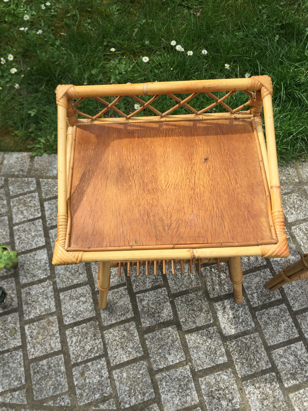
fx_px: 344
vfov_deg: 61.7
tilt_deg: -67.2
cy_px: 206
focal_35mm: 29
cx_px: 154
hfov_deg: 48.2
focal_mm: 4.15
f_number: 2.2
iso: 32
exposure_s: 1/989
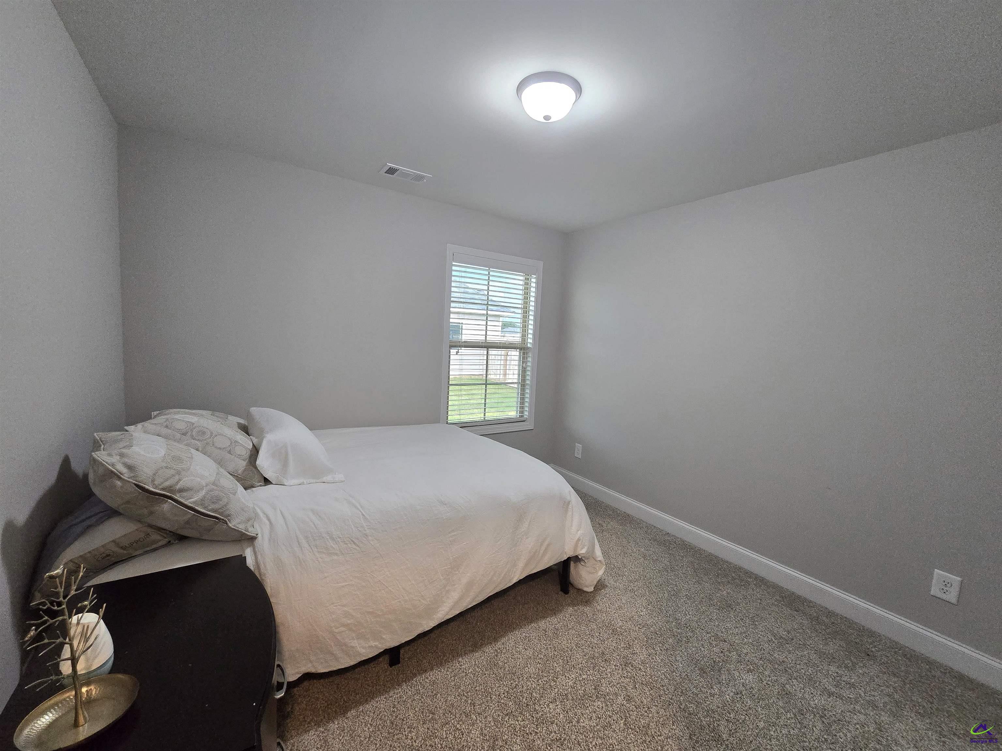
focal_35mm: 13
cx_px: 501
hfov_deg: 106.2
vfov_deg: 89.9
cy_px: 376
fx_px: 376
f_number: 2.2
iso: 320
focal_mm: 2.2
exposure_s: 1/60.2
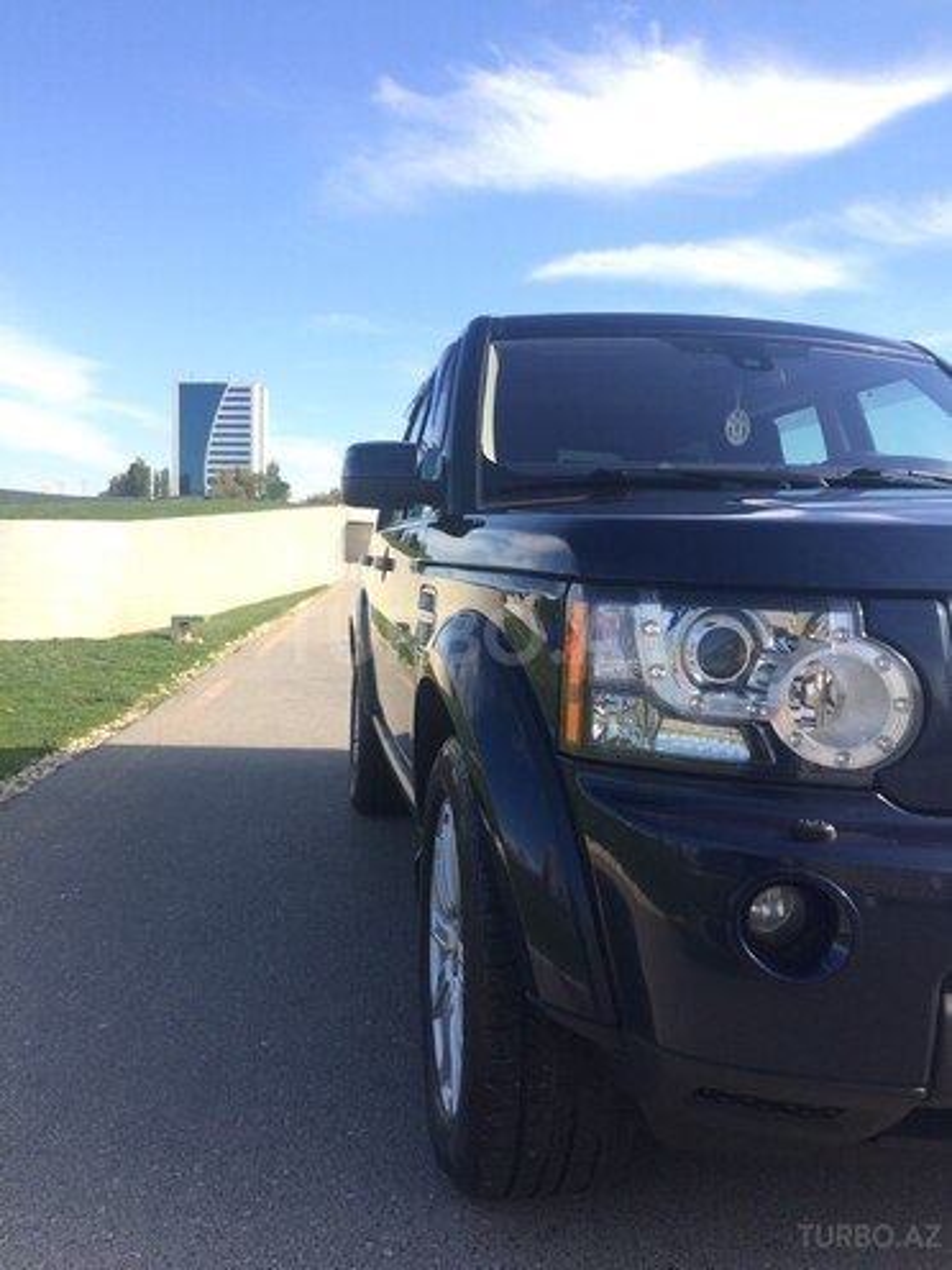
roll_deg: +0.6
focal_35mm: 29
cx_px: 476
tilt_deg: -6.8
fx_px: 1063
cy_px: 635
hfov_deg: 48.2
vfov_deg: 61.7
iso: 32
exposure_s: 1/805
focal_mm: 4.15
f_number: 2.2
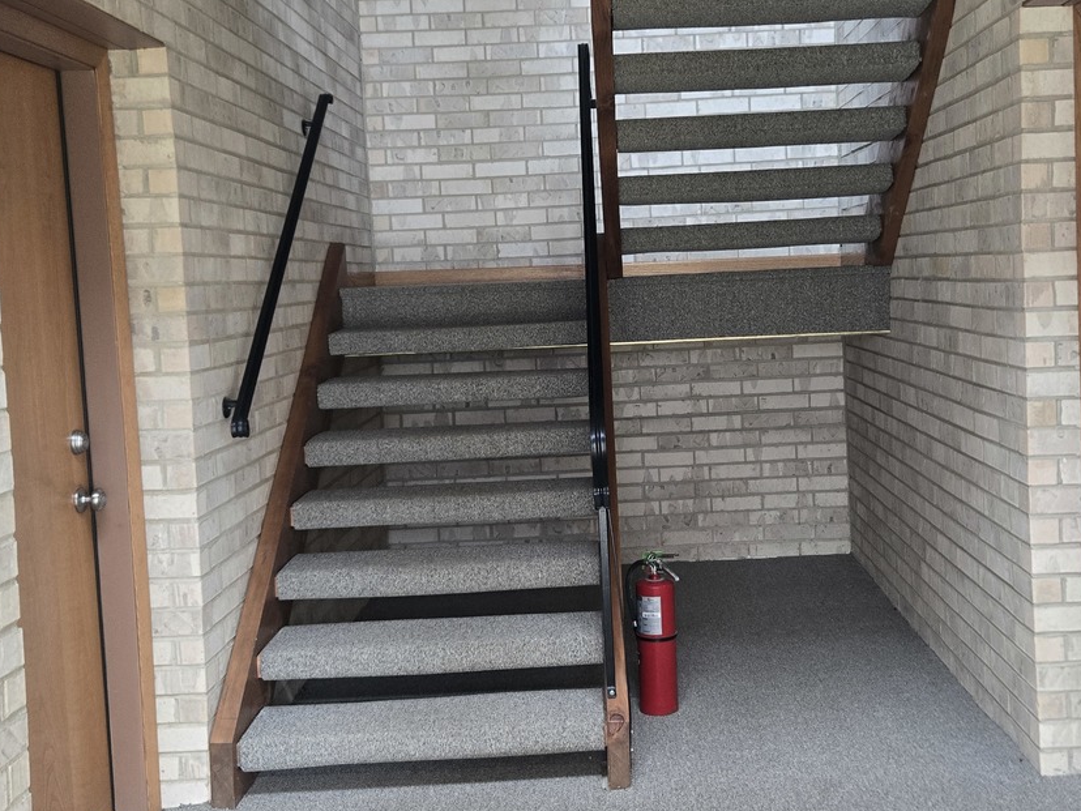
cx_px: 608
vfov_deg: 35.9
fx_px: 1249
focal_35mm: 40
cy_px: 340
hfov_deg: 46.7
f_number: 1.8
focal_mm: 5.4
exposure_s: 1/120
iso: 320
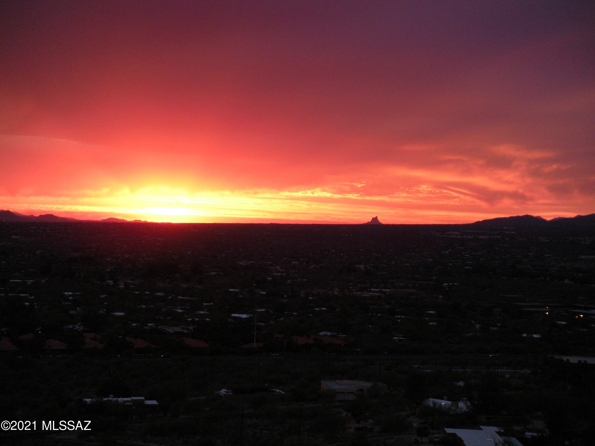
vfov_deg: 16.1
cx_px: 298
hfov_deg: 21.3
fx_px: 1581
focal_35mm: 92
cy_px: 223
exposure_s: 1/59.8
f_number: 4.7
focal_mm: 15.4
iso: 168
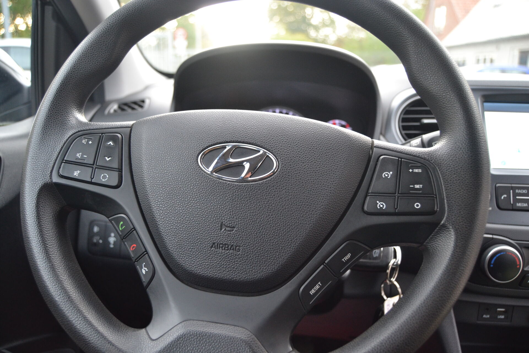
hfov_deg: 67.4
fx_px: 397
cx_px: 264
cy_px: 176
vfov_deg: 47.9
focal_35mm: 27
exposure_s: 1/60
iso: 800
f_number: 3.5
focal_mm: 18
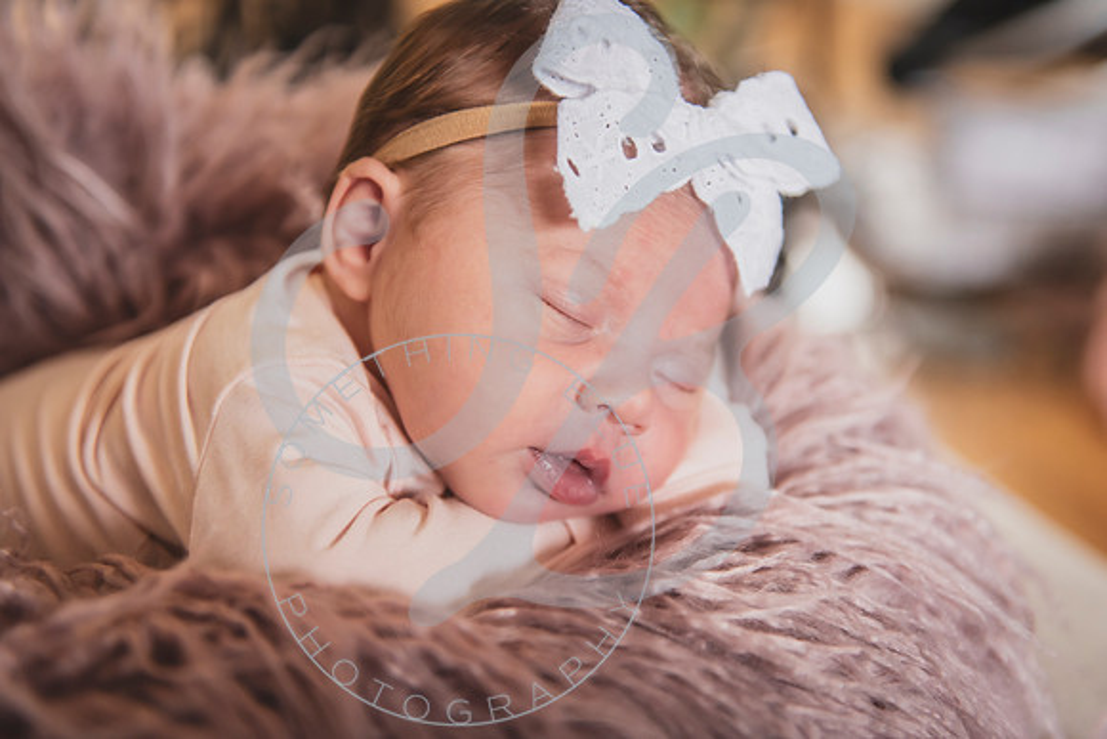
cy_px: 370
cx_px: 554
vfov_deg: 28.1
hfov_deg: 41.1
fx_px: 1476
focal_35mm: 48
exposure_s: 1/250
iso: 1000
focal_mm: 48
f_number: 2.8
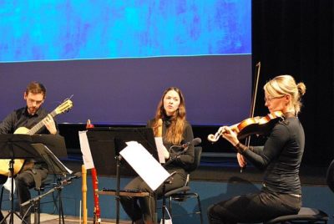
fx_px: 697
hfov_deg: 27.0
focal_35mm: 75
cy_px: 112
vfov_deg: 18.2
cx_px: 167
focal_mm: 50
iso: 1600
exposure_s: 1/40
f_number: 3.5
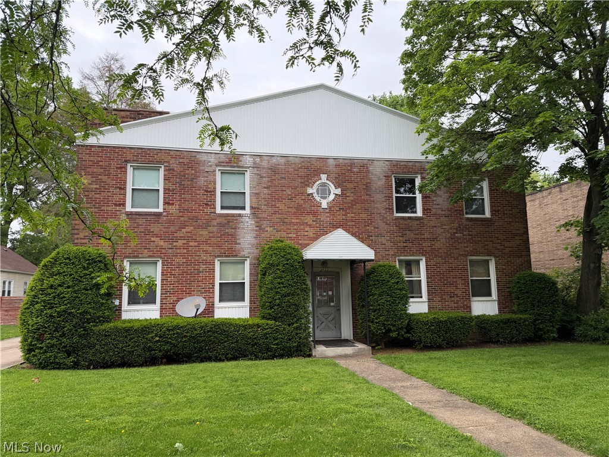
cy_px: 228
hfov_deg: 71.6
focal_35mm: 24
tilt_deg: +7.7
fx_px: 422
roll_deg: +0.7
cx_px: 304
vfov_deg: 56.8
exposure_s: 1/251
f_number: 1.78
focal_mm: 6.76
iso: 80
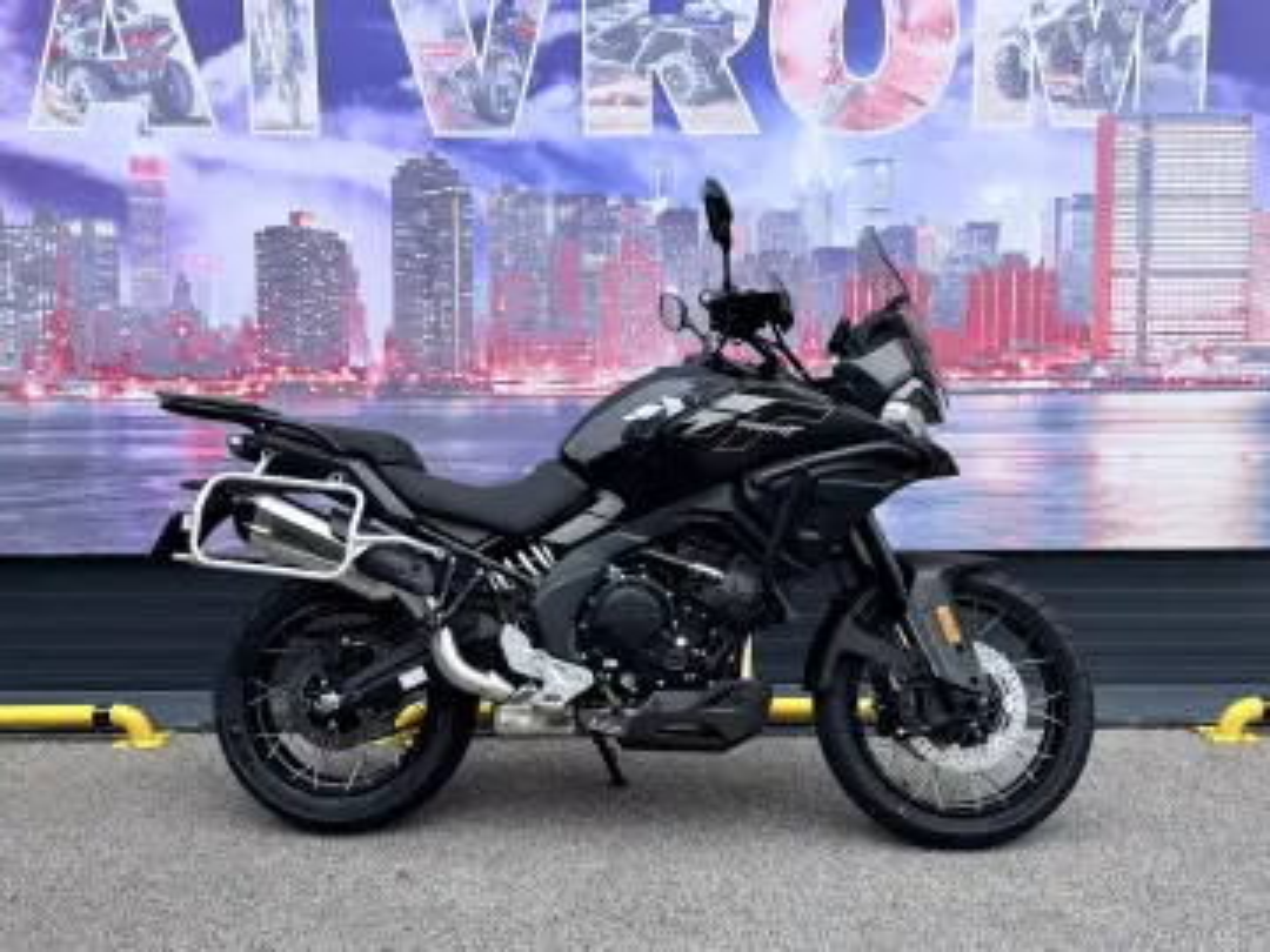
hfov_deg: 71.6
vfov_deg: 56.8
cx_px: 635
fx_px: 881
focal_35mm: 24
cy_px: 476
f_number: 1.78
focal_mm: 6.76
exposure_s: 1/952
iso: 80
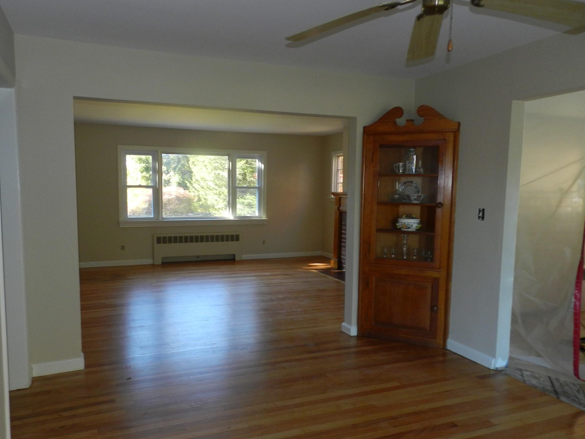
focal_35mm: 26
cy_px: 230
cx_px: 258
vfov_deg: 53.0
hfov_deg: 67.1
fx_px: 439
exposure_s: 1/50
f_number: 3.4
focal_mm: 4
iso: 200
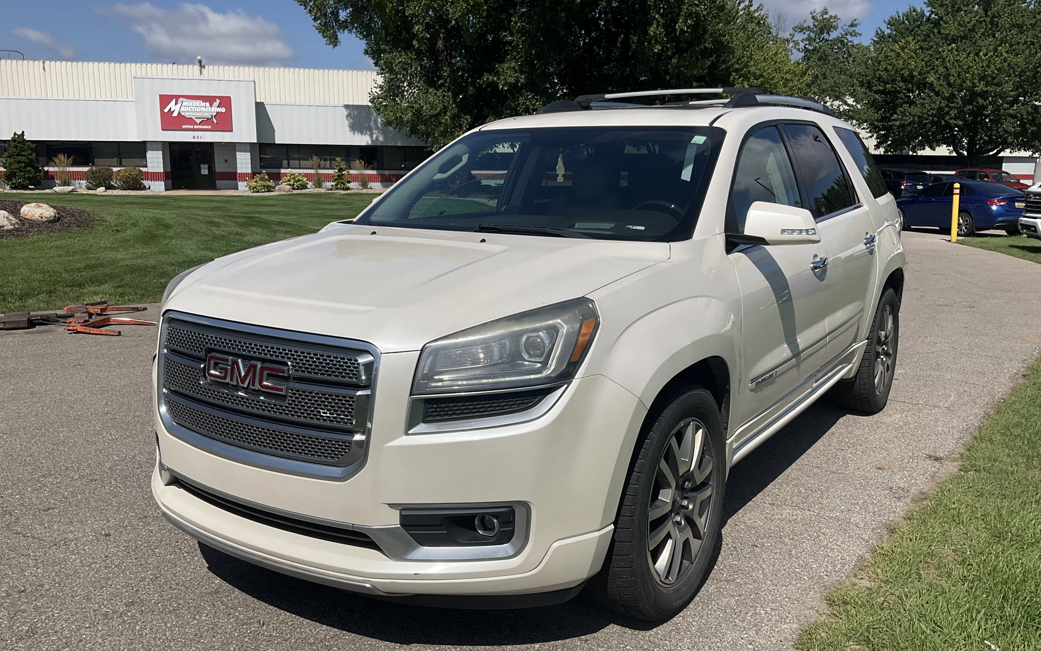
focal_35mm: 31
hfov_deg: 61.2
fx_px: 880
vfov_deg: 40.6
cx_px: 522
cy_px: 342
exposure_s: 1/4065
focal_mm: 3
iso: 25
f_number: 1.8
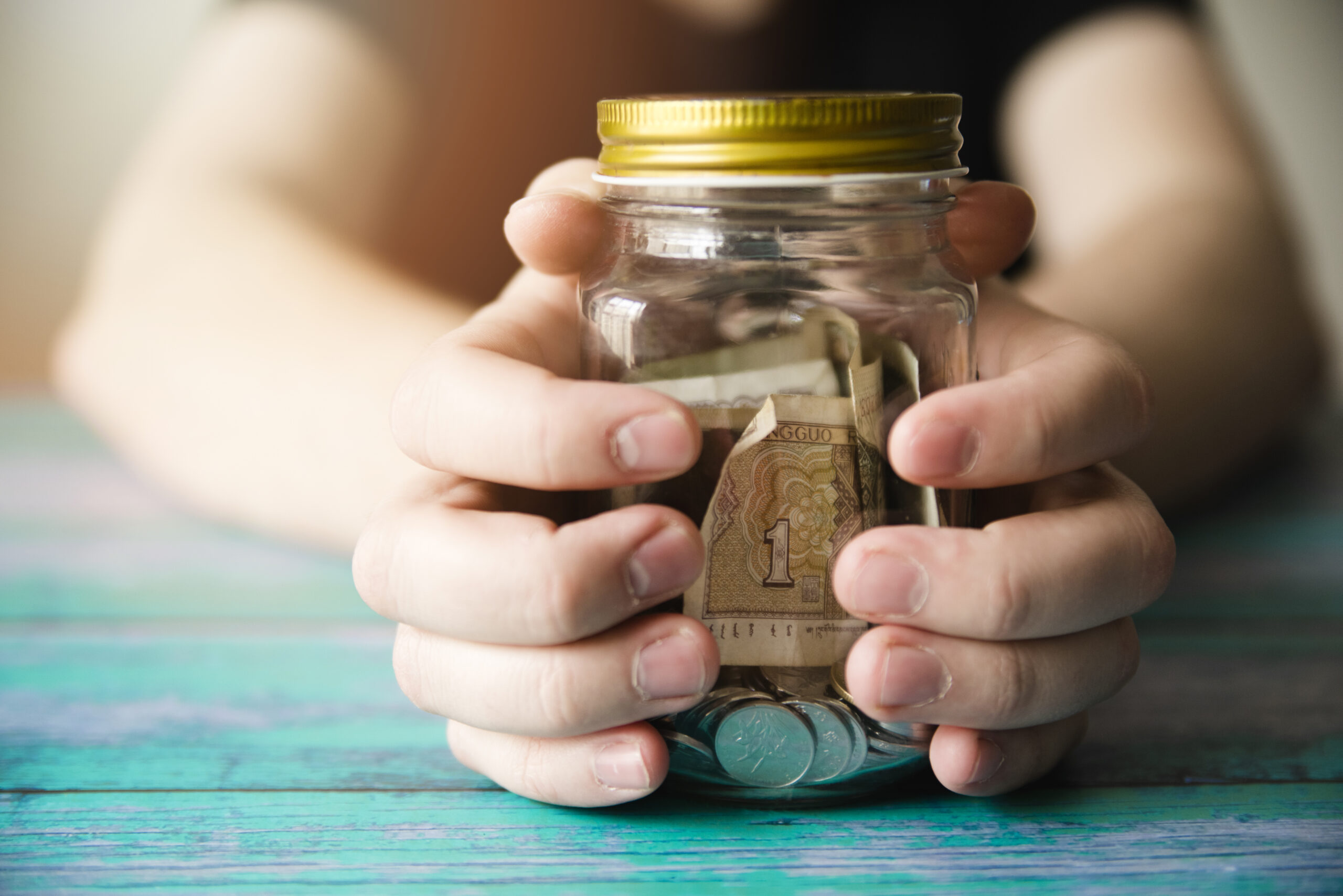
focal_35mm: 55
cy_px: 448
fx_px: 2053
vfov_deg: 24.6
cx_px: 672
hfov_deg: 36.2
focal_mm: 55
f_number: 2.8
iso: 800
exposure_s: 1/160
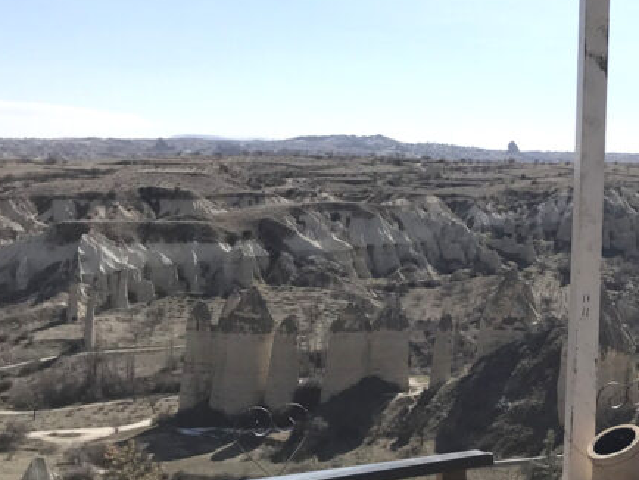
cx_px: 651
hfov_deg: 27.5
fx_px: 1219
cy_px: 202
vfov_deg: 22.3
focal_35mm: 66
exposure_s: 1/5988
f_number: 1.8
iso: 20
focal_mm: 3.99
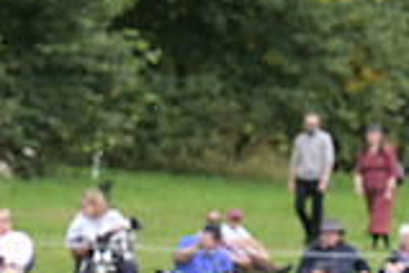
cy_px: 314
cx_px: 705
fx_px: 9974
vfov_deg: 1.6
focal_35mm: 878
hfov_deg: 2.3
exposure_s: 1/1250
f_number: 5.6
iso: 1000
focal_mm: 160
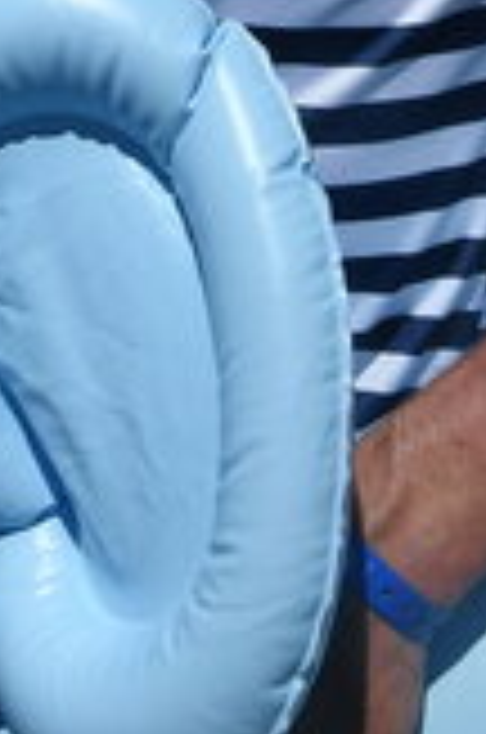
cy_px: -545
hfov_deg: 9.6
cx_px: 7
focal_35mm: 141
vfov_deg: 13.3
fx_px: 2867
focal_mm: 17
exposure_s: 1/500
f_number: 11
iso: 125
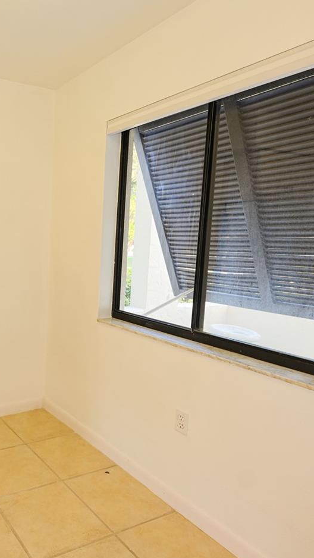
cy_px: 279
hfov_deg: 38.8
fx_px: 383
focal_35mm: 26
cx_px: -9
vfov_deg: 72.1
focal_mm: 14.5
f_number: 4
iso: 3600
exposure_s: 1/60
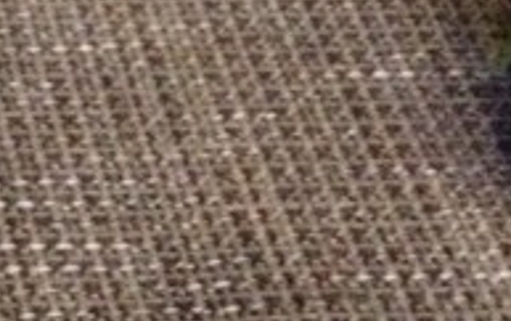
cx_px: -172
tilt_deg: -39.5
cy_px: -115
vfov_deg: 7.5
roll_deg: -2.8
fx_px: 2411
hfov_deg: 11.7
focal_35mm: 173
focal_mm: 4.28
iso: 640
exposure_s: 1/17
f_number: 2.4
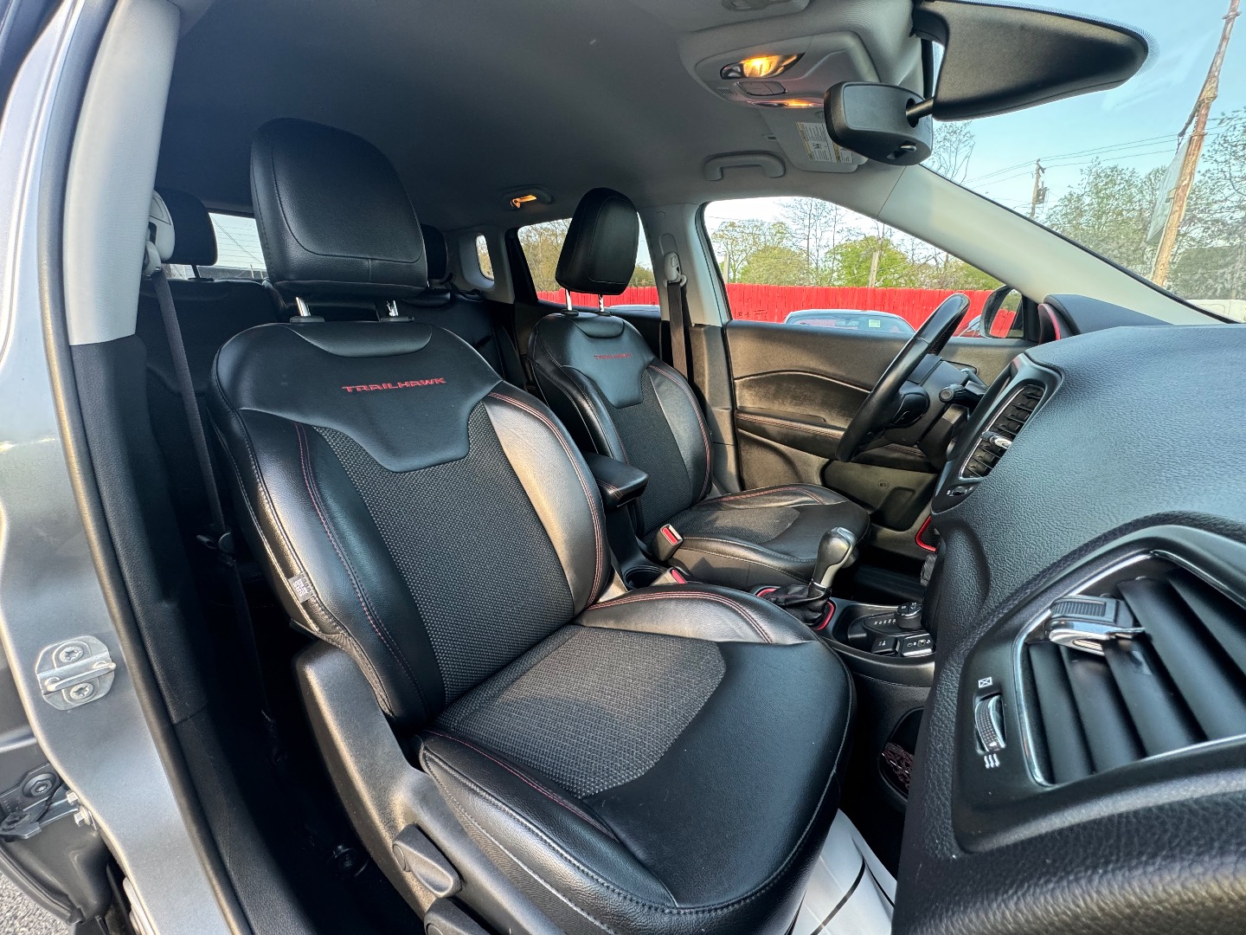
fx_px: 504
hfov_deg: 102.1
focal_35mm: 14
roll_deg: +0.2
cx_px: 623
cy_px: 468
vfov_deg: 85.7
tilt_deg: -15.1
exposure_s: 1/99
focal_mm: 2.22
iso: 160
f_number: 2.2
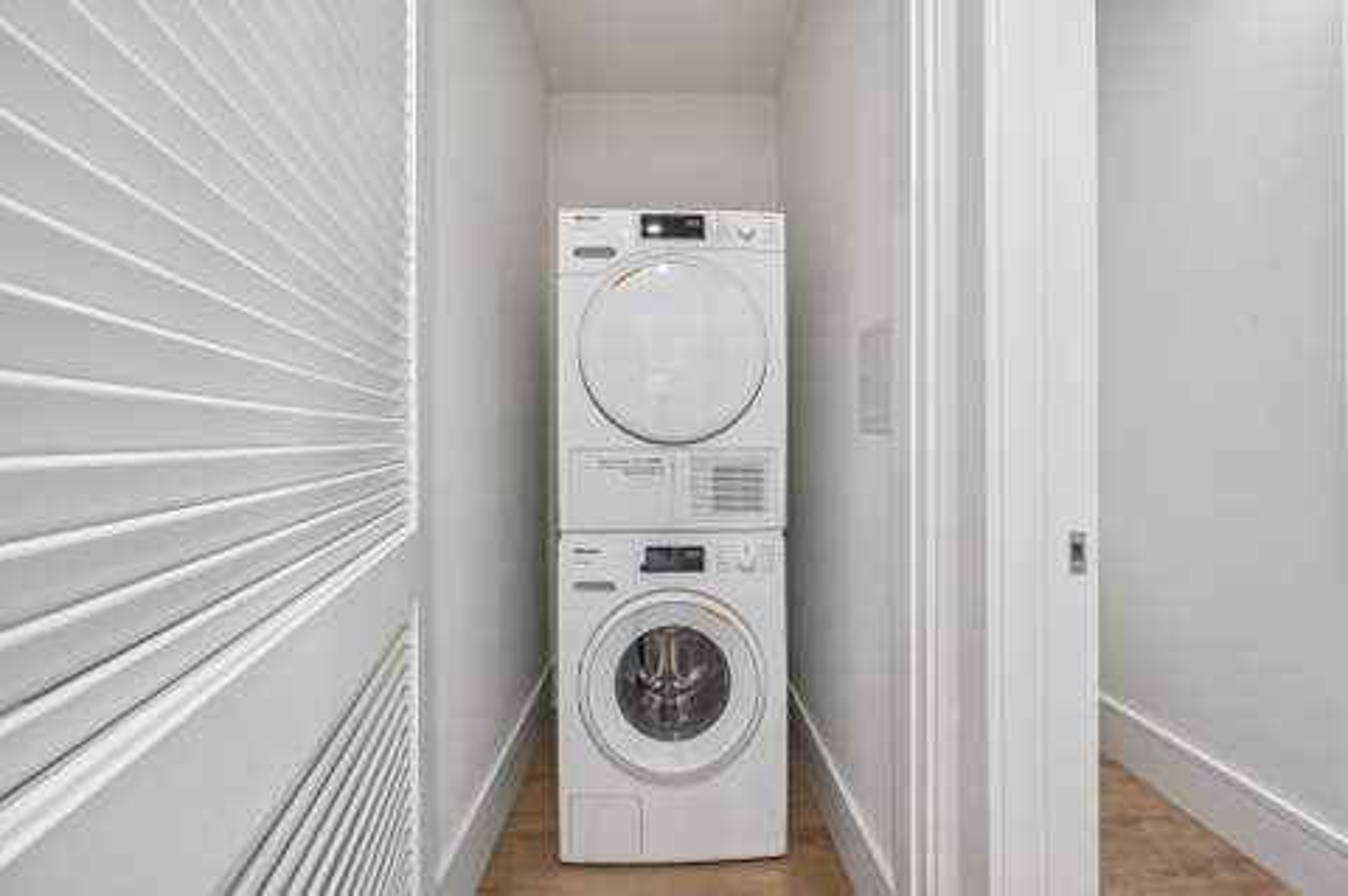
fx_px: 524
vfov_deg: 81.1
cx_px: 674
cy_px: 448
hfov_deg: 104.3
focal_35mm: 14
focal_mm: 14
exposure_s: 1/15
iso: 400
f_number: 8
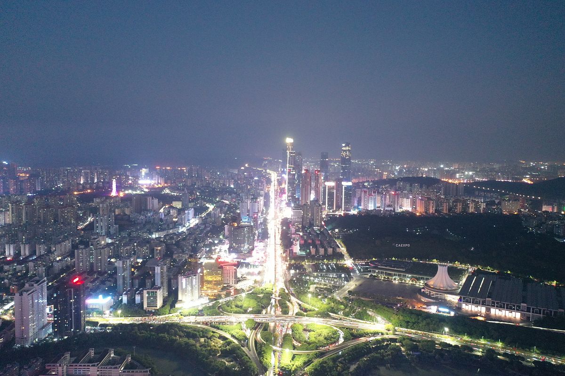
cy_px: 188
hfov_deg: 65.5
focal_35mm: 28
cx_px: 282
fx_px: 439
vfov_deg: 46.4
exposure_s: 1/3
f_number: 2.8
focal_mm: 10.26
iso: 1600
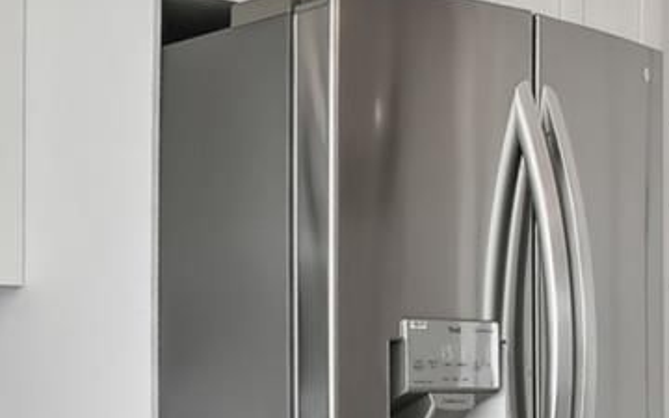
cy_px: 405
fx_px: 1240
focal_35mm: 68
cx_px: -282
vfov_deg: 18.7
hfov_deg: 24.7
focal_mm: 10
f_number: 7.1
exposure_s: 1/13
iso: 100
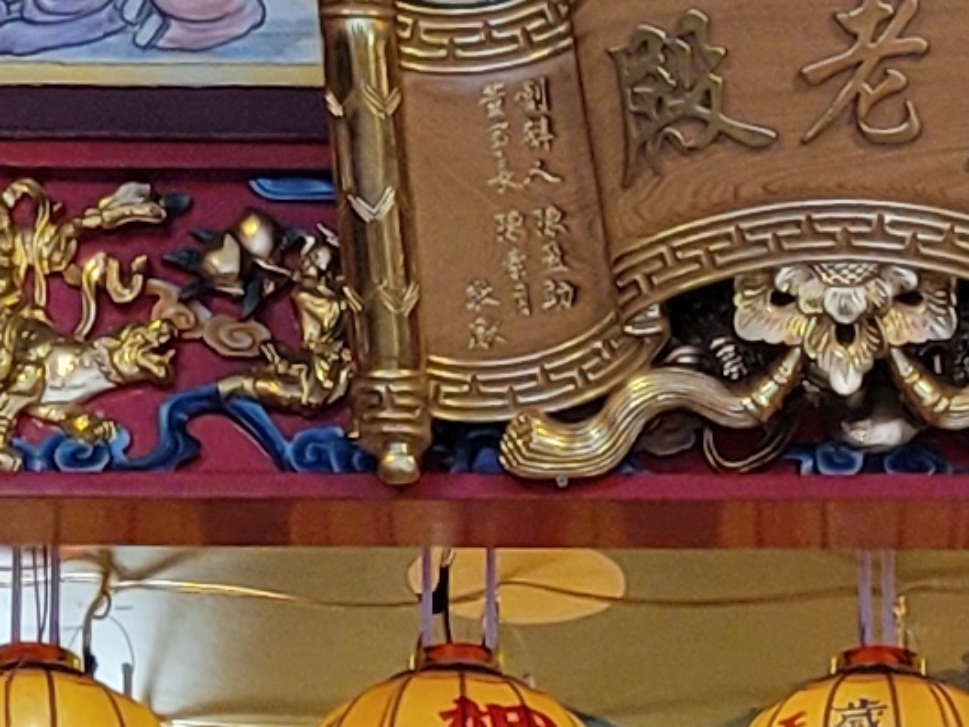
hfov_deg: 9.9
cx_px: 837
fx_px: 5544
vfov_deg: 6.7
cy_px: 2267
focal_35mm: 198
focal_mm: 5.4
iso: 200
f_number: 1.8
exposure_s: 1/40
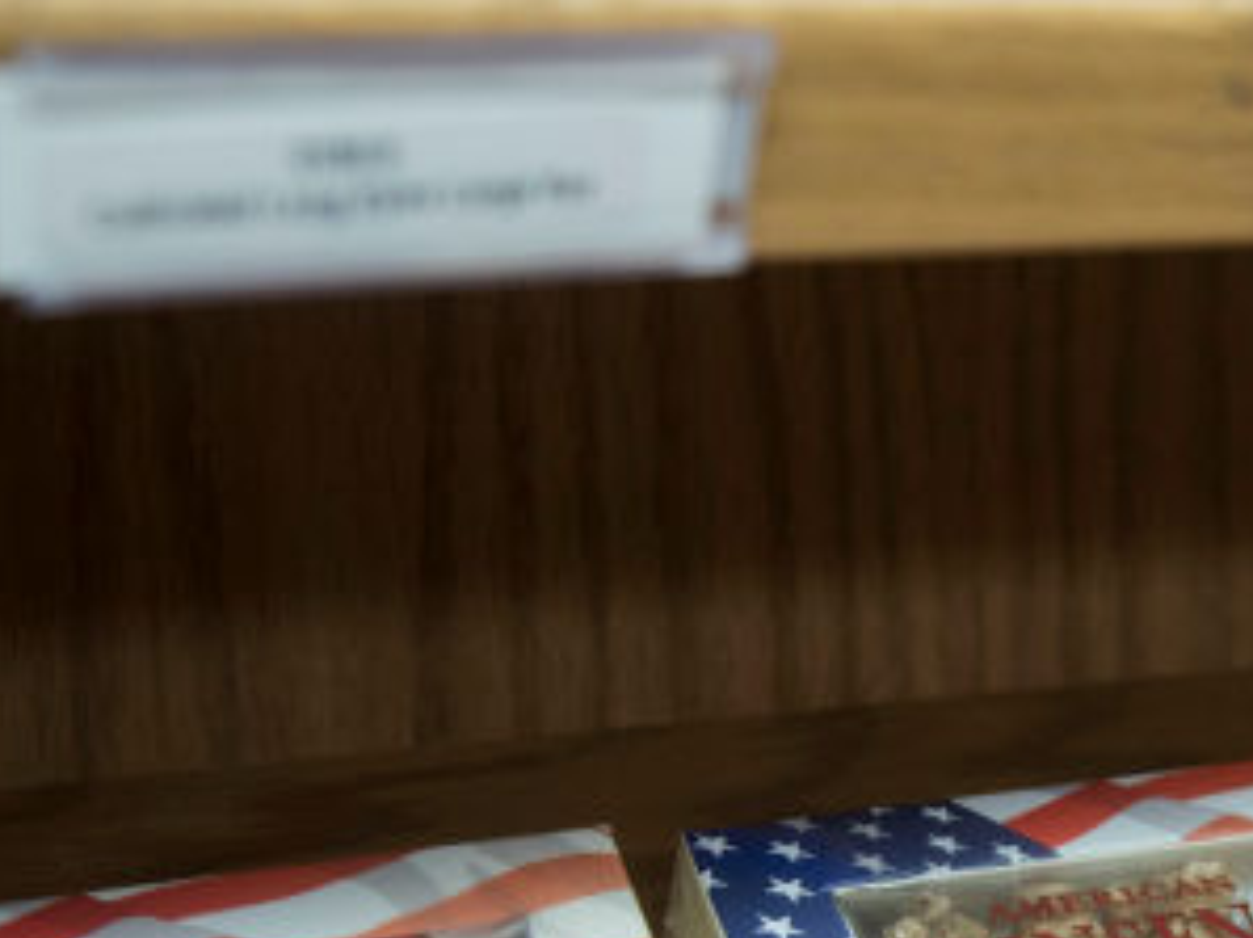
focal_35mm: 96
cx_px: 1367
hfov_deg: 19.6
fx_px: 3472
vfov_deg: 15.3
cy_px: 753
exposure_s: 1/250
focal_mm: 29
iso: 500
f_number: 2.8
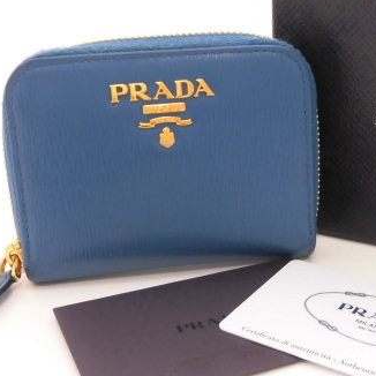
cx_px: 298
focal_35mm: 66
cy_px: 173
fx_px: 811
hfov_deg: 25.7
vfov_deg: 26.1
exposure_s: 1/40
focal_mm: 6.77
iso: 250
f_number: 3.7
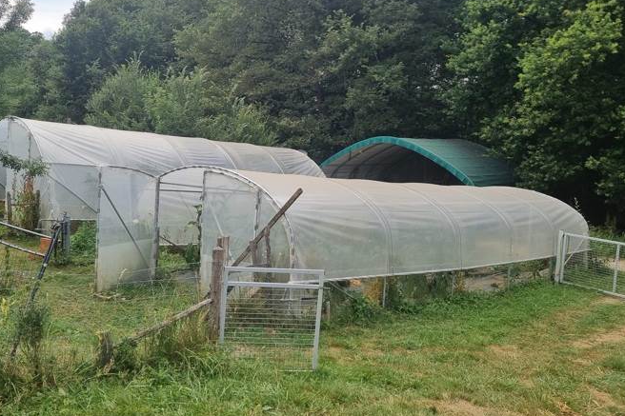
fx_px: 573
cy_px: 180
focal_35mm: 33
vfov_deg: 39.9
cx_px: 254
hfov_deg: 56.9
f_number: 1.8
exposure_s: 1/2816
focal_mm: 5.4
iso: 50
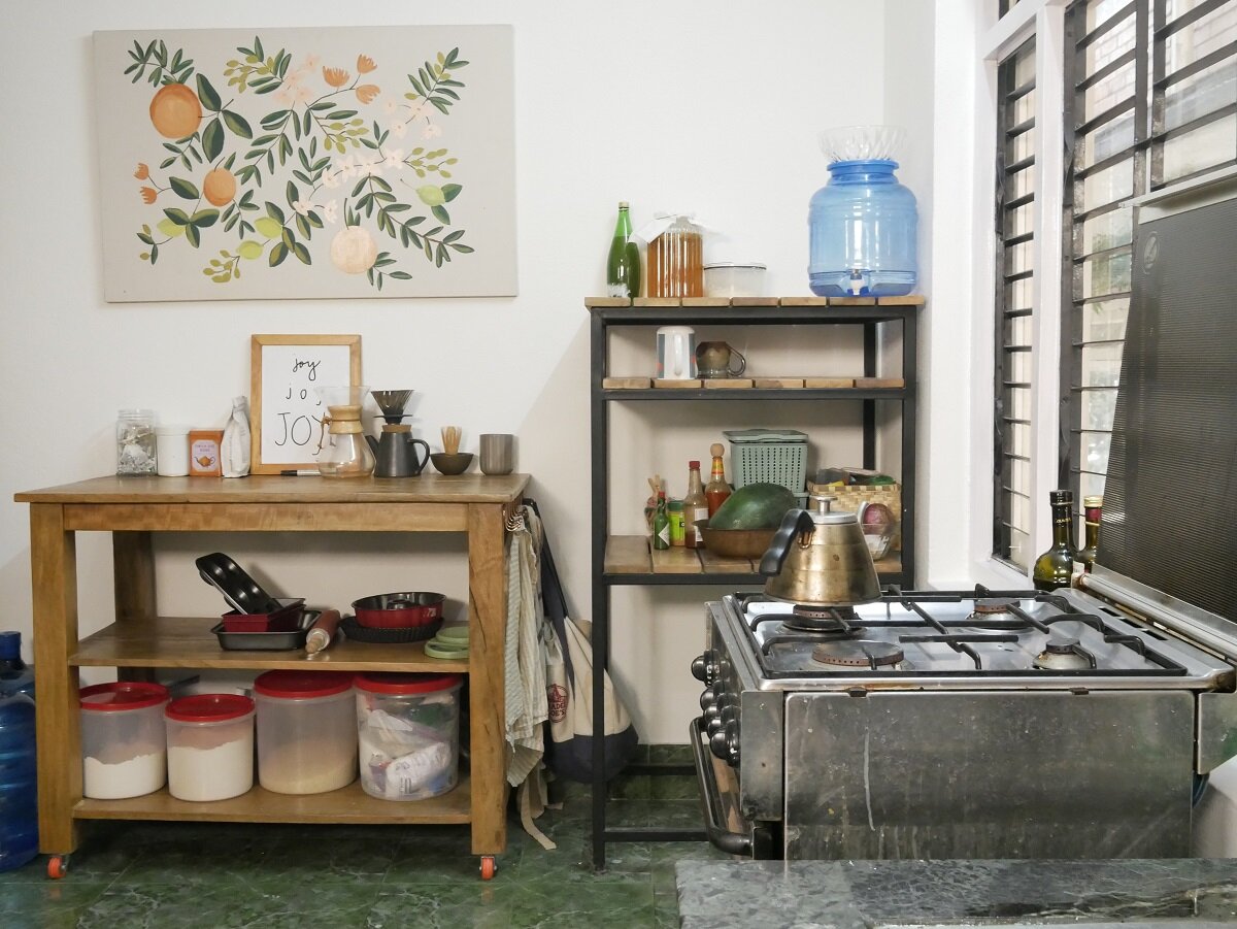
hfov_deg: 46.8
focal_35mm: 40
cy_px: 464
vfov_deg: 36.0
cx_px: 618
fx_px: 1430
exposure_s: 1/15
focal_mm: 20
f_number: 6.3
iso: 3200
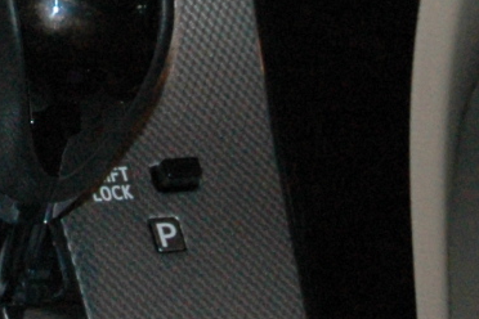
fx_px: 3725
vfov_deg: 4.7
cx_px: -324
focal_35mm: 280
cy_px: -547
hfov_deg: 7.2
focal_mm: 31
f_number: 4
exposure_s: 1/60
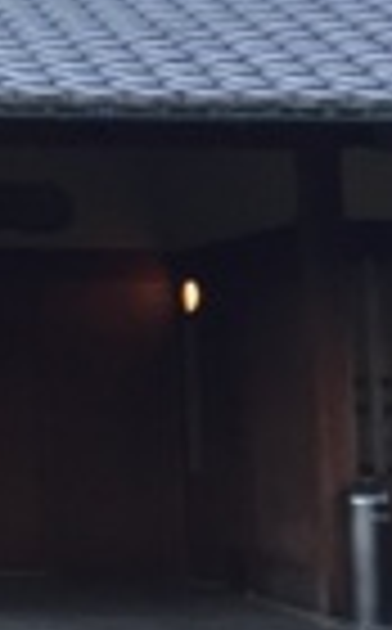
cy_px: -32
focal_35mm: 132
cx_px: -550
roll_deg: -0.3
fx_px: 2266
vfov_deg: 15.5
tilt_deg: +9.4
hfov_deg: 8.9
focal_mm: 4.15
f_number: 2.2
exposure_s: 1/40
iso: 32
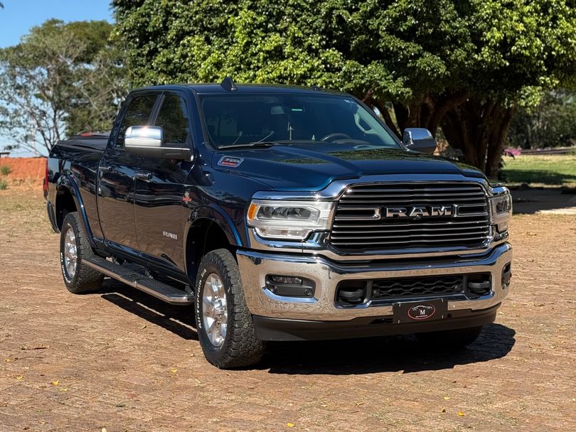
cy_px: 216
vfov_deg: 30.3
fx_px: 799
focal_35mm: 48
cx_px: 288
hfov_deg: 39.6
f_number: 1.78
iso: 100
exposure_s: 1/2494
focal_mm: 6.76
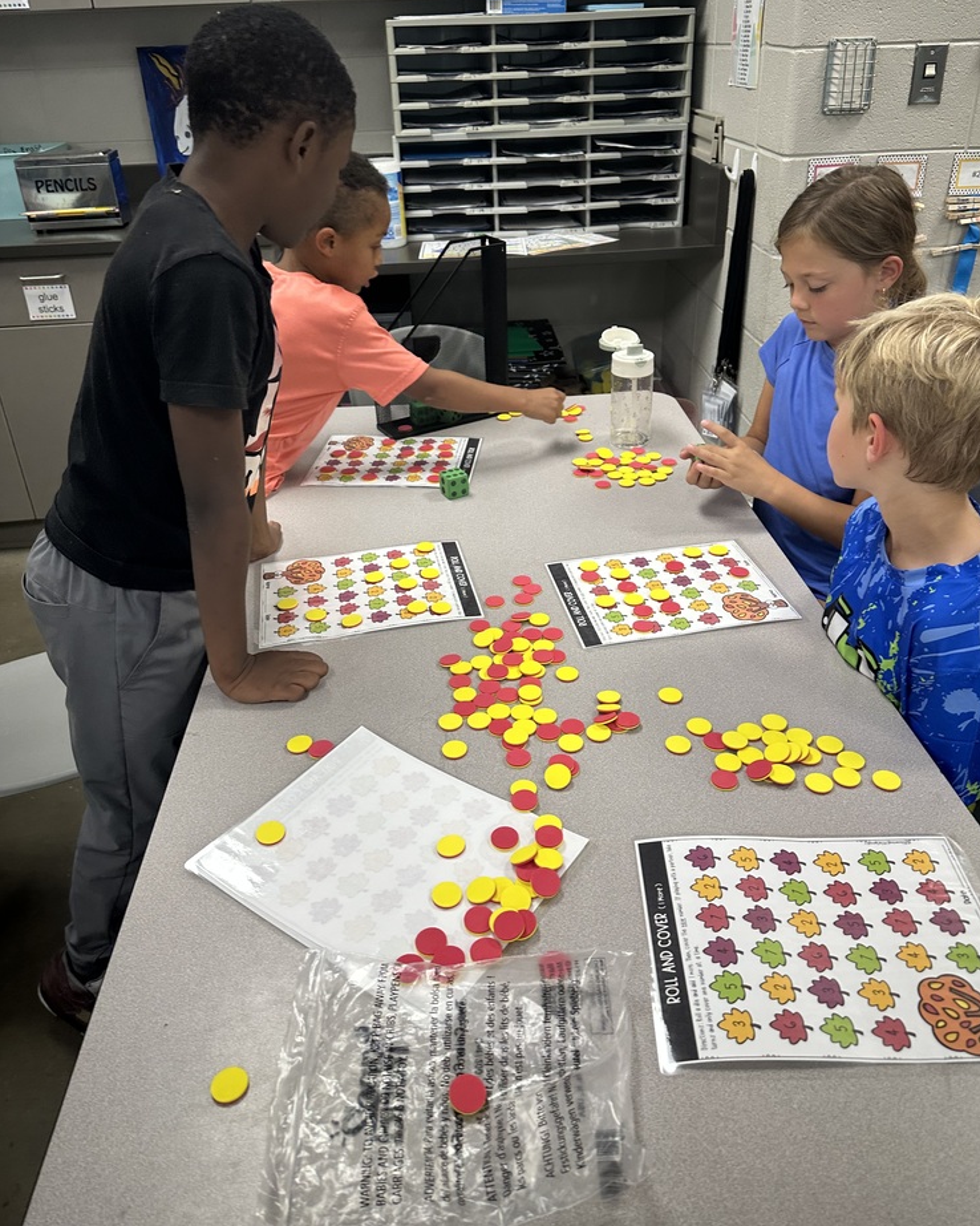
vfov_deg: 65.9
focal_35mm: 26
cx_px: 507
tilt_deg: -29.2
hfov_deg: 54.9
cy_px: 547
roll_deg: -1.0
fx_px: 943
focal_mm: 6.86
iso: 160
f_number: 1.78
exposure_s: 1/120
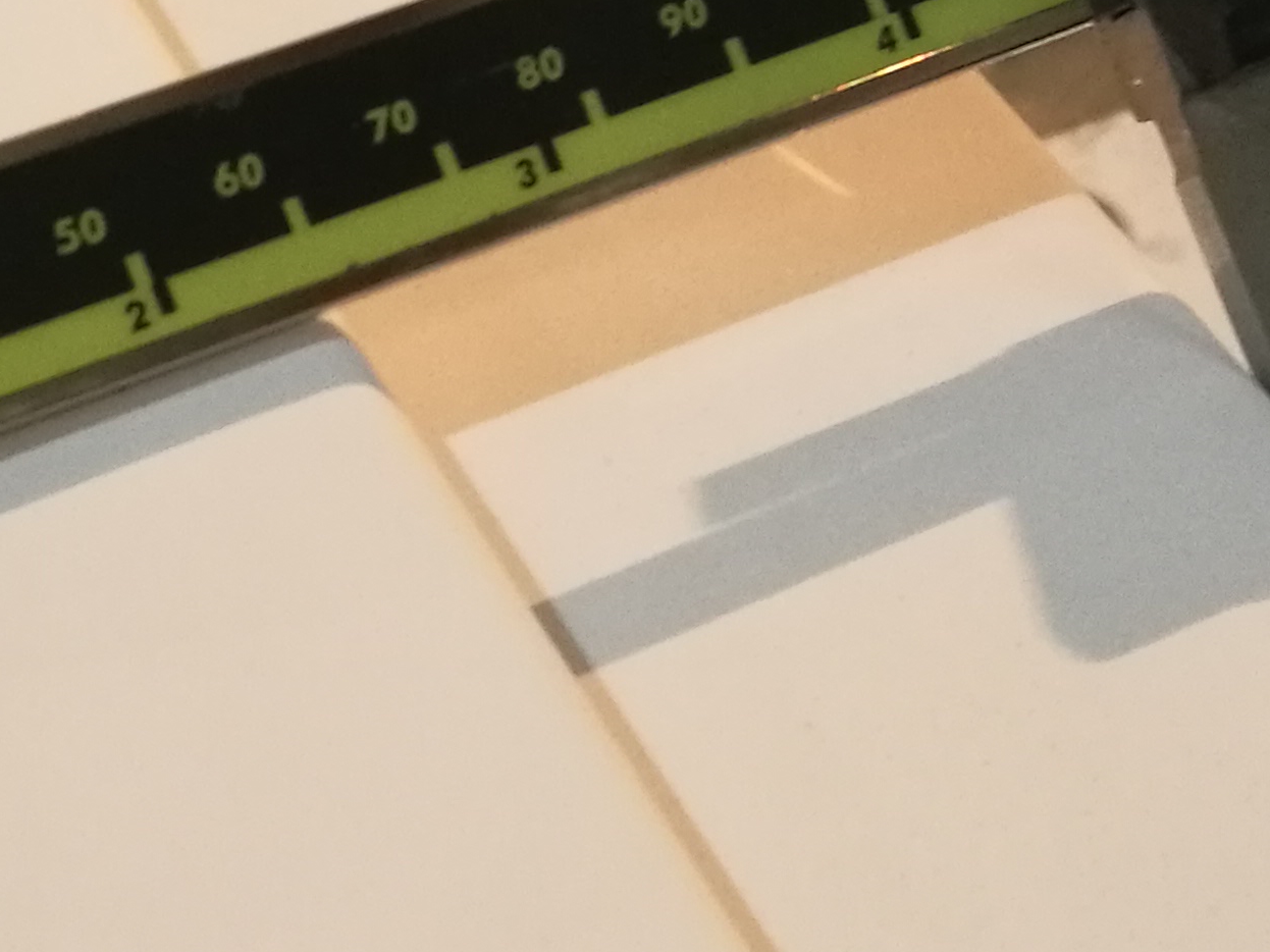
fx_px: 3155
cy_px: 405
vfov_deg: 17.2
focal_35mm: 86
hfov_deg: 22.7
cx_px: 528
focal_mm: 4.5
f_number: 2.2
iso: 400
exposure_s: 1/25
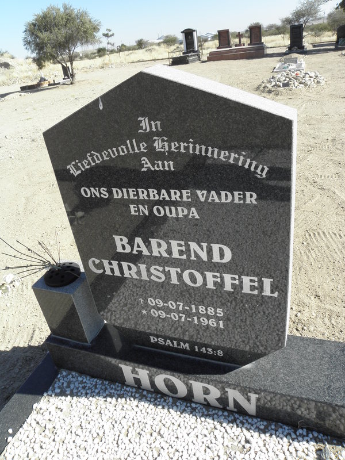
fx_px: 346
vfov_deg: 67.3
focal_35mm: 26
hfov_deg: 53.1
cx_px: 172
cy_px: 230
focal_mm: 4.6
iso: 64
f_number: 5.6
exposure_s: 1/160
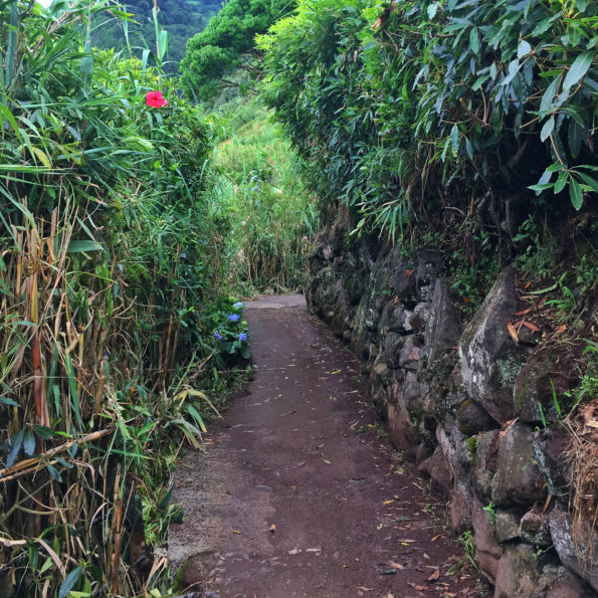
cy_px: 215
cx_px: 304
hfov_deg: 47.2
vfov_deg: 46.7
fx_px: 684
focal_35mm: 35
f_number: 2.2
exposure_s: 1/104
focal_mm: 4.15
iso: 25
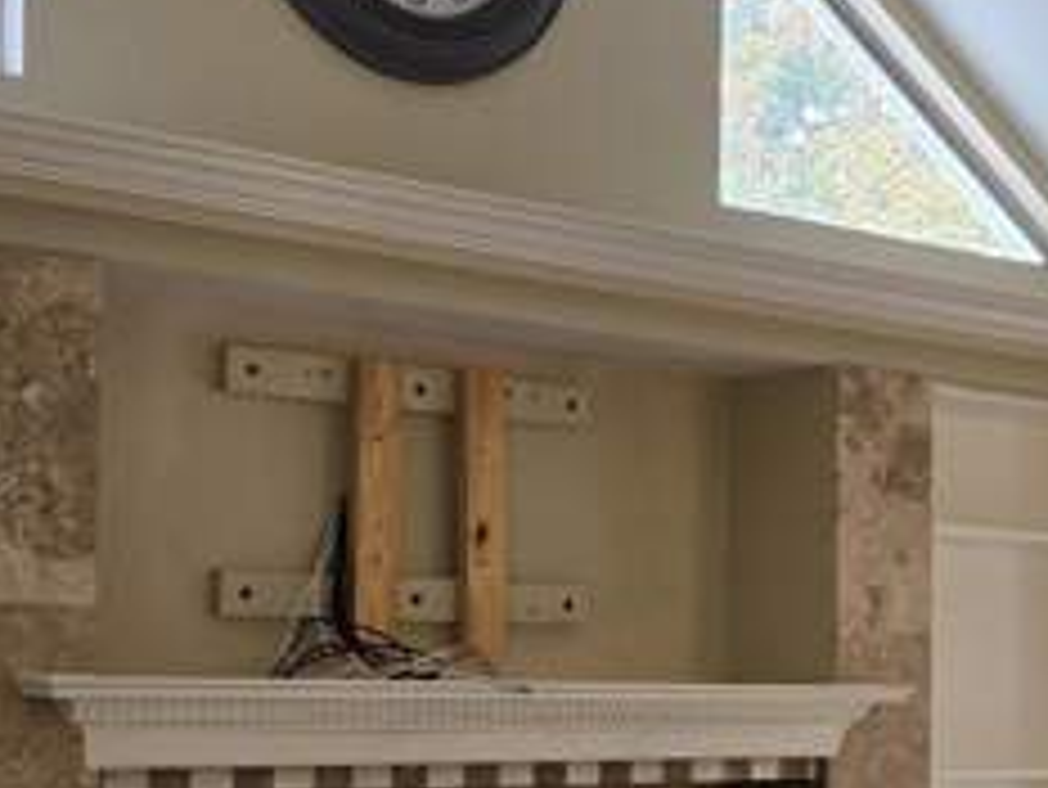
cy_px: 639
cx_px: 958
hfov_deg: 24.0
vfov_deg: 18.5
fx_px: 2393
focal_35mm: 79
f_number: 1.7
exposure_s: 1/120
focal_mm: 6.3
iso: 100
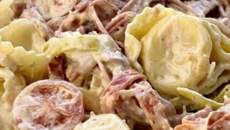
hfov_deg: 19.0
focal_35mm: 111
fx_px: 677
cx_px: 191
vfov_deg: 10.9
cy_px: 17
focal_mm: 6.76
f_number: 1.78
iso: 64
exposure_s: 1/1085
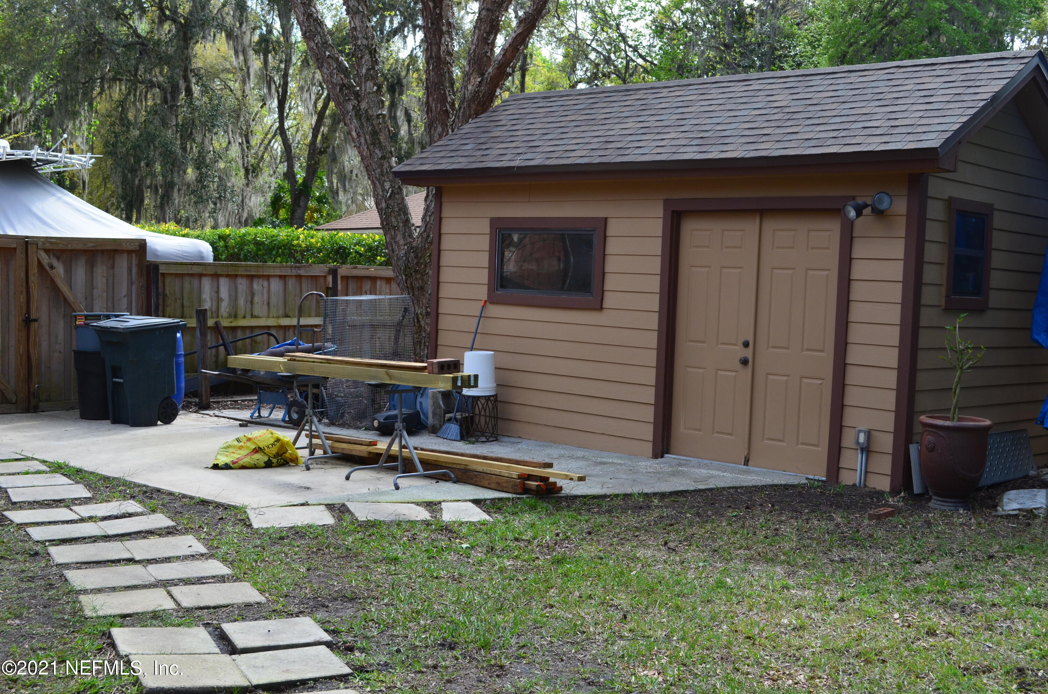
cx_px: 524
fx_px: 1264
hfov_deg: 45.0
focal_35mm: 44
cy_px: 347
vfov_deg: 30.7
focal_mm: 29
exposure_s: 1/200
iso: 400
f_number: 10
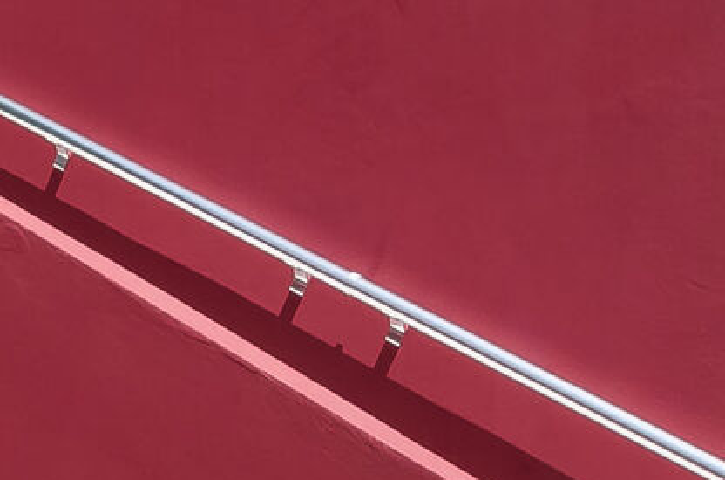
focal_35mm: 101
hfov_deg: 19.9
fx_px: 2029
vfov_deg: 13.4
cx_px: 70
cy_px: 376
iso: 160
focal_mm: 10
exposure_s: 1/400
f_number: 8
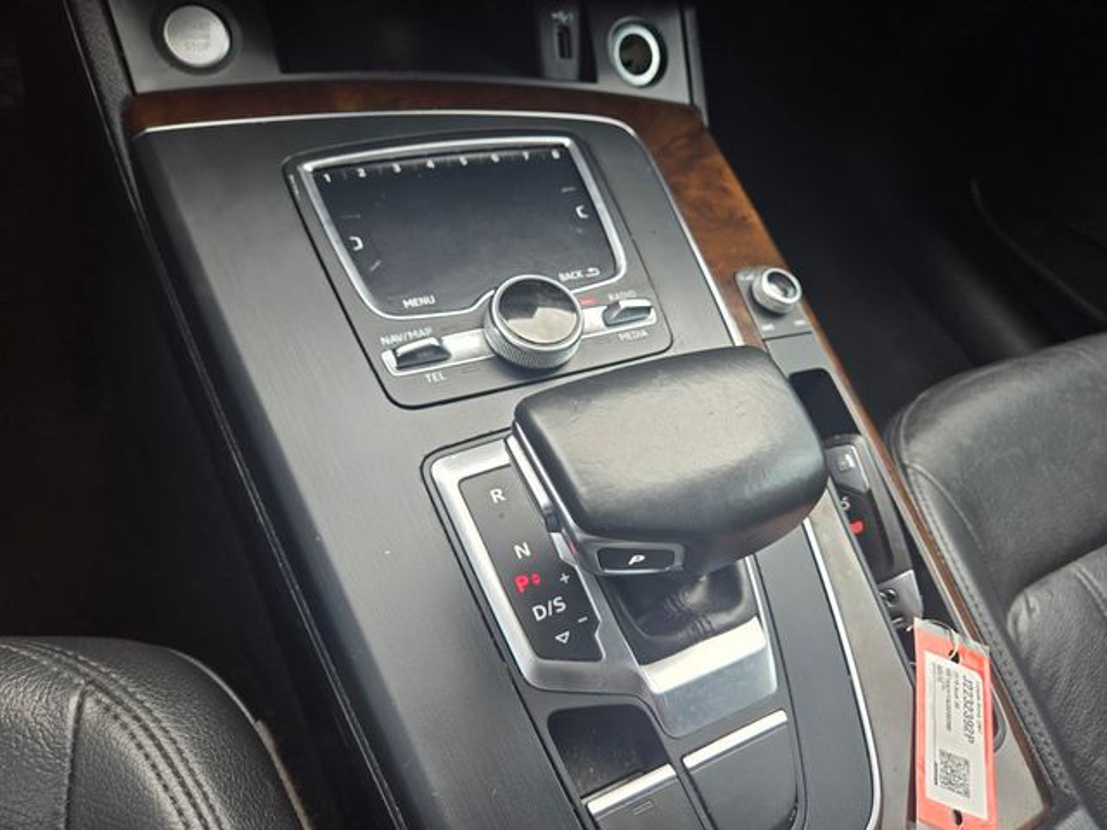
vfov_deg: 58.9
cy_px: 415
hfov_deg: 73.9
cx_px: 554
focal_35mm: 23
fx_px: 736
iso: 40
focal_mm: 5.4
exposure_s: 1/100
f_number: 1.8
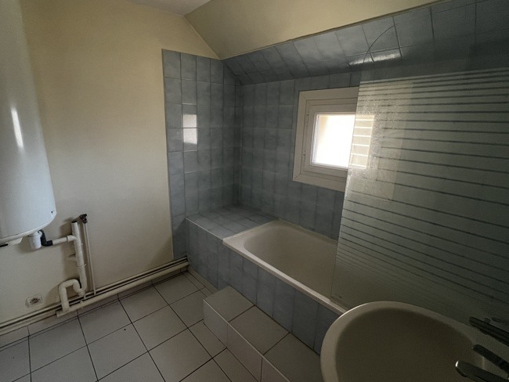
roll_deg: -0.5
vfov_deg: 78.1
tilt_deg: -14.7
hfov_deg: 94.1
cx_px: 226
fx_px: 235
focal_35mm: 16
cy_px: 185
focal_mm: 1.57
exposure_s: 1/99
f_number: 1.8
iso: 125
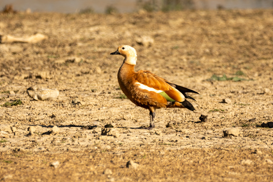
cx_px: 135
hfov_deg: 2.1
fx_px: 7576
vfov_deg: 1.4
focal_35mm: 999
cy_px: 99
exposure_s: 1/2000
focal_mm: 600
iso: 400
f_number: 7.1
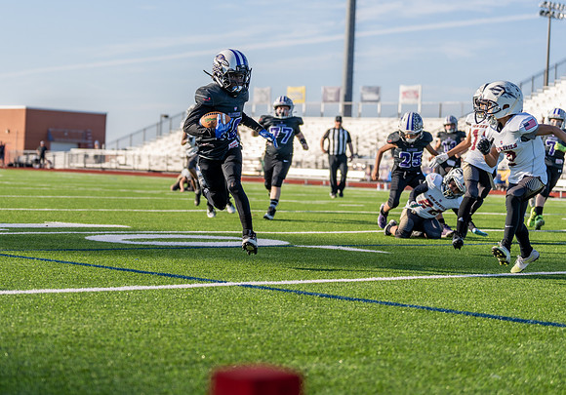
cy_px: 153
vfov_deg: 15.0
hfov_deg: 21.3
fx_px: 1498
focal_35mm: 94
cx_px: 205
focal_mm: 70
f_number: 2.8
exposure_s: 1/1250
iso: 100
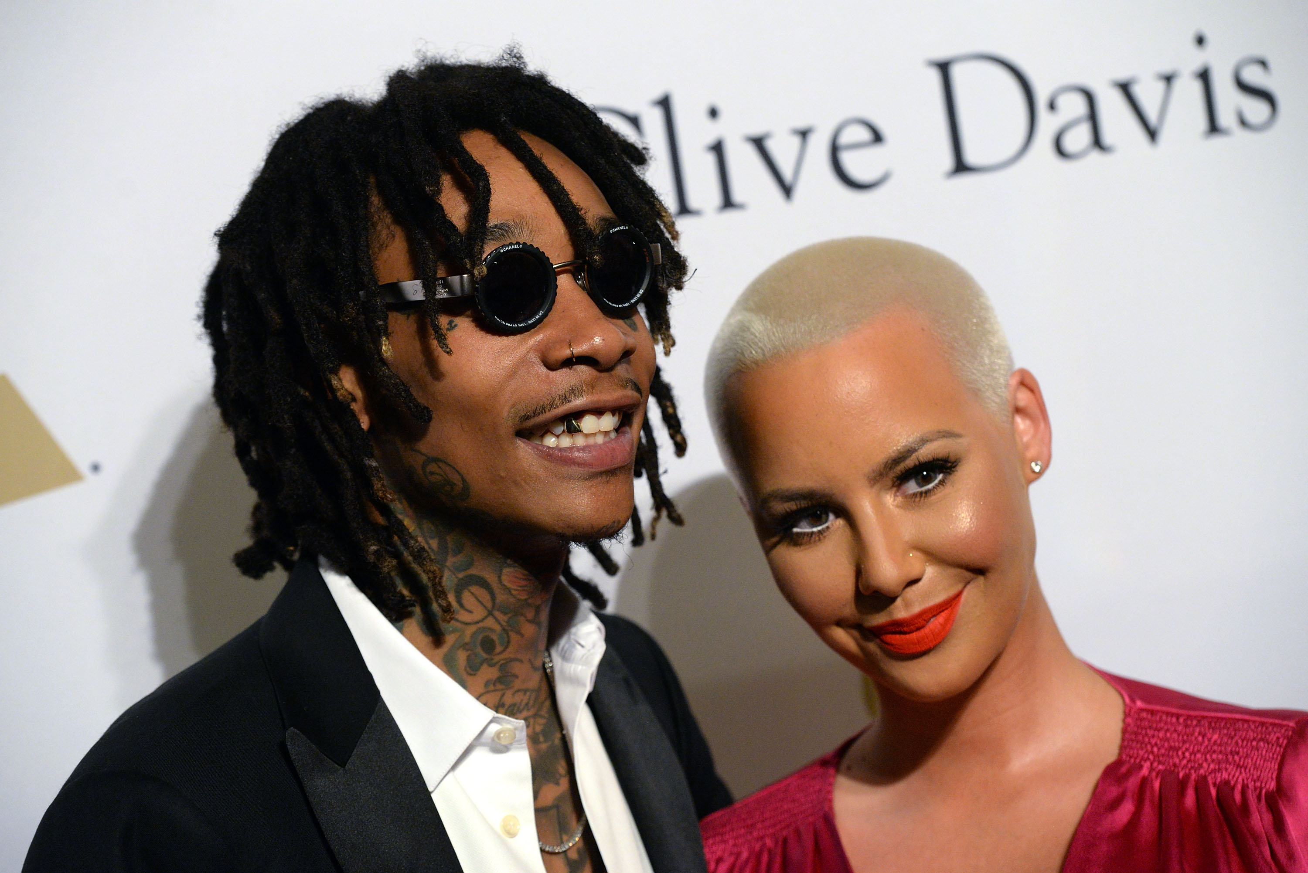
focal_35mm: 125
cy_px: 436
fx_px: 4543
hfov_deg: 16.4
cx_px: 654
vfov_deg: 11.0
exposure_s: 1/200
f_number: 6.3
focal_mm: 125
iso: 3200
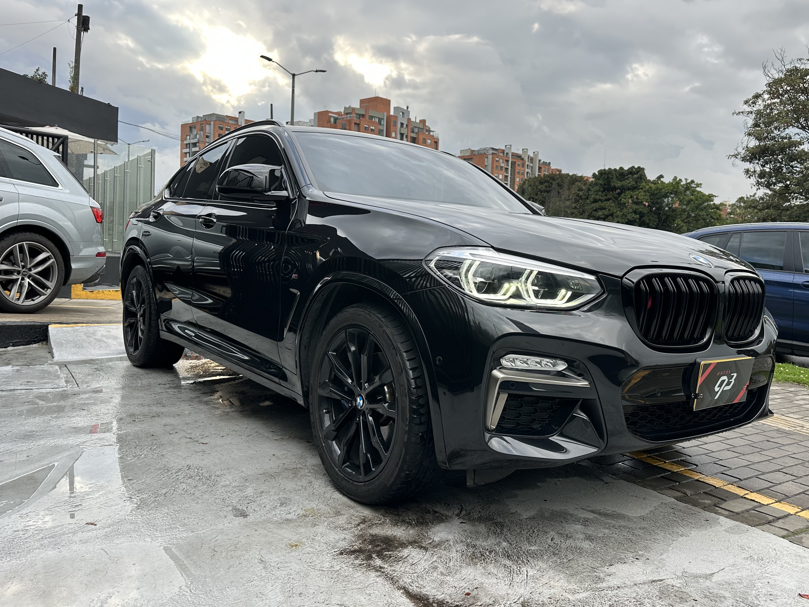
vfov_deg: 49.7
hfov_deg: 63.4
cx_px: 434
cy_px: 281
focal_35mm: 28
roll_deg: -2.8
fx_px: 654
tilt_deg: -2.4
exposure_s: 1/421
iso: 80
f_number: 1.78
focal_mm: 6.86
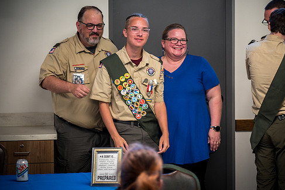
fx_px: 1131
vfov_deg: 9.6
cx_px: 165
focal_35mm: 143
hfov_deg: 14.4
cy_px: 79
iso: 2200
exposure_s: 1/125
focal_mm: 120
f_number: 4
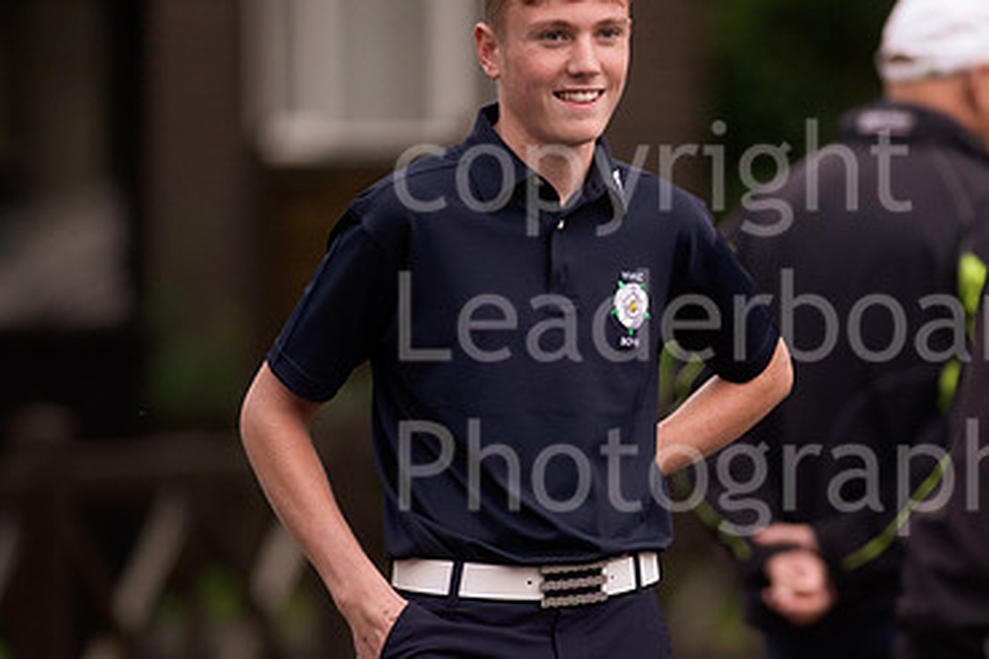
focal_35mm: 471
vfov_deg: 2.9
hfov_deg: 4.4
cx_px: 745
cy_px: 342
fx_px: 12938
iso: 1000
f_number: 4
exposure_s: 1/1250
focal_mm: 300
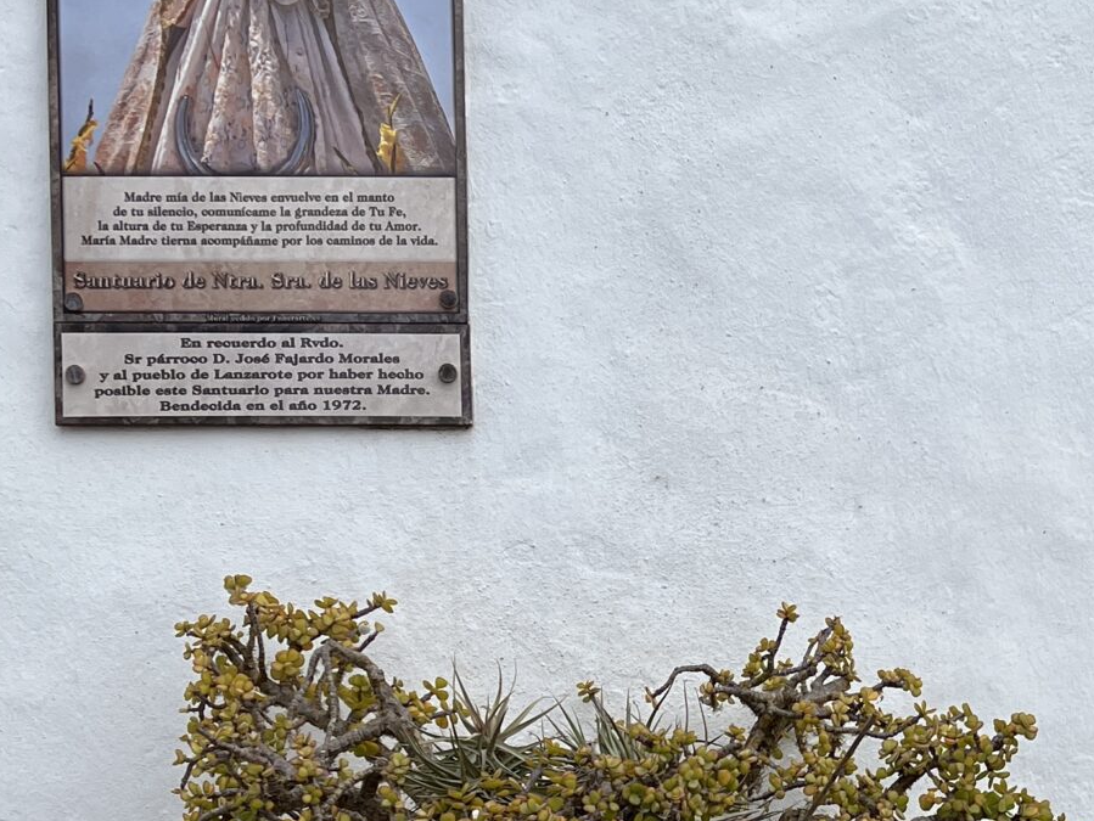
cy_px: 735
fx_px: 2340
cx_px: 786
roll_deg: +0.2
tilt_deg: +1.3
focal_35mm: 74
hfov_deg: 26.1
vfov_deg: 19.6
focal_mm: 5.7
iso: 50
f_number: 1.5
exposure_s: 1/4115
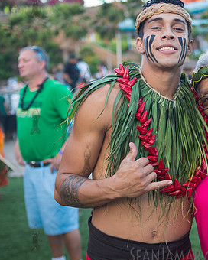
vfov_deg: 30.0
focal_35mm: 63
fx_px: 485
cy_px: 131
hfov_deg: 23.9
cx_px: 163
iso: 400
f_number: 2.5
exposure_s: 1/200
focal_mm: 35
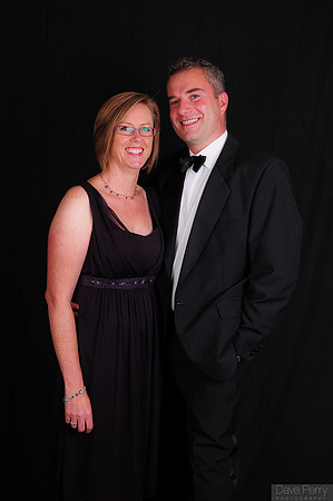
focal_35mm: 51
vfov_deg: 38.9
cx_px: 166
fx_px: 709
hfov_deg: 26.4
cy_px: 250
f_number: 8
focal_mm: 34
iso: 200
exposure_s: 1/125
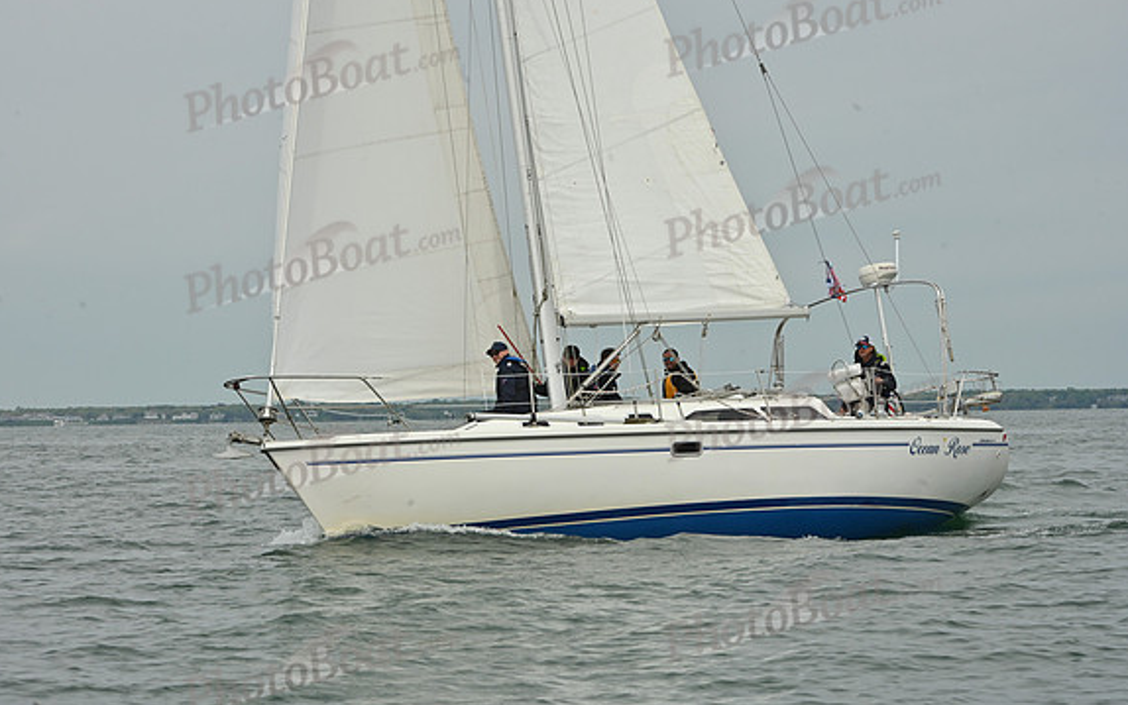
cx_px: 564
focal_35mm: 139
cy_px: 337
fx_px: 4274
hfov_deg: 15.0
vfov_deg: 9.4
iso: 320
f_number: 14
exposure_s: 1/800
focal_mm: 135
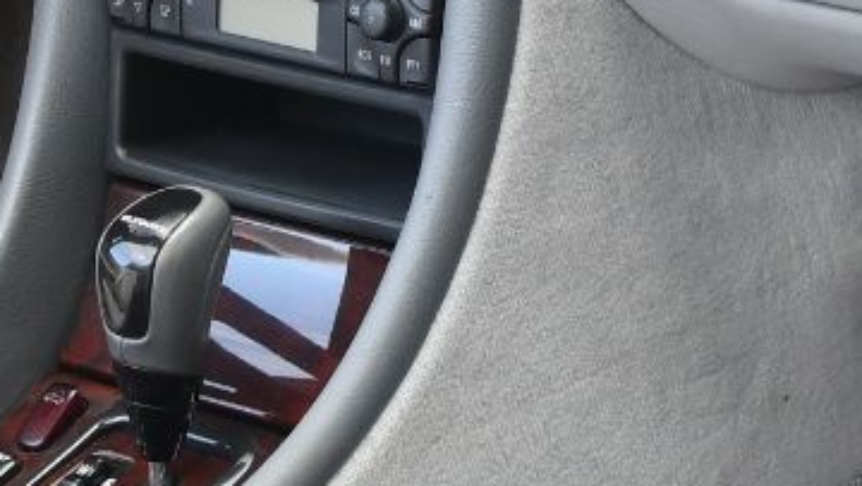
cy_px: -122
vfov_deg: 4.9
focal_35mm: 245
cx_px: 208
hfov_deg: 8.8
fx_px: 5603
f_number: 2.8
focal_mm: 35
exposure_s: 1/250
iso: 400
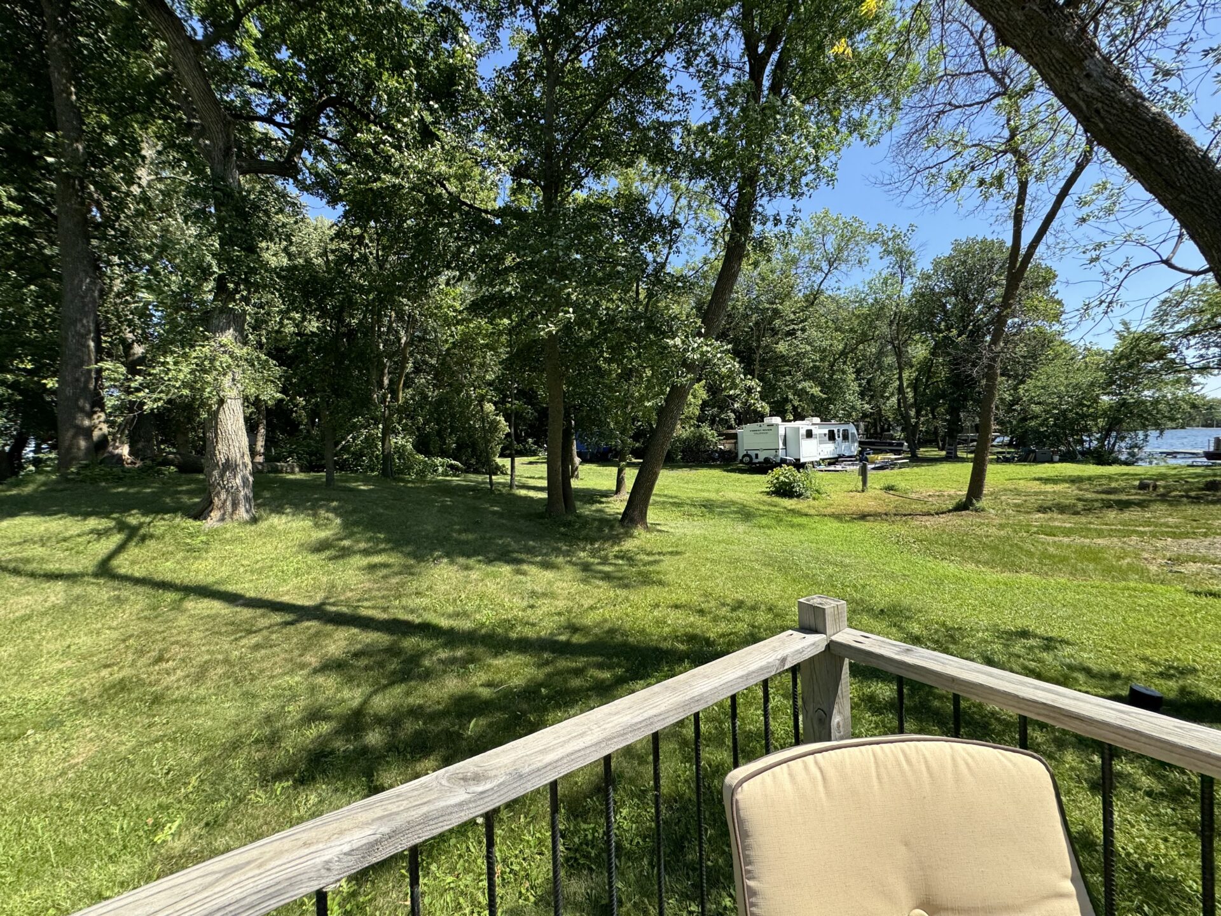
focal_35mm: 14
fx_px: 494
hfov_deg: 102.1
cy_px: 458
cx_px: 610
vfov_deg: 85.7
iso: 40
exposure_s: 1/479
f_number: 2.2
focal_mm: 2.22
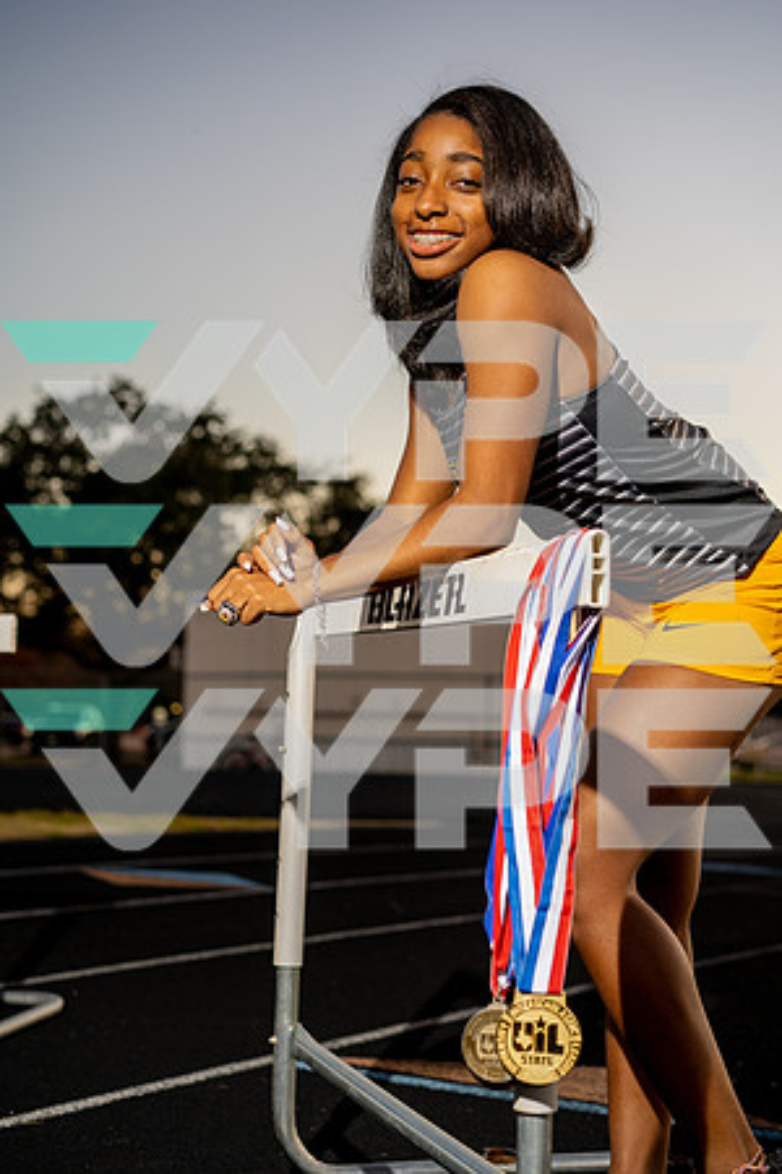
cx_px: 391
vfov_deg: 36.2
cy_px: 587
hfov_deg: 24.6
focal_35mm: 55
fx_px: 1792
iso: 320
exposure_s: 1/200
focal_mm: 55
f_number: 3.5
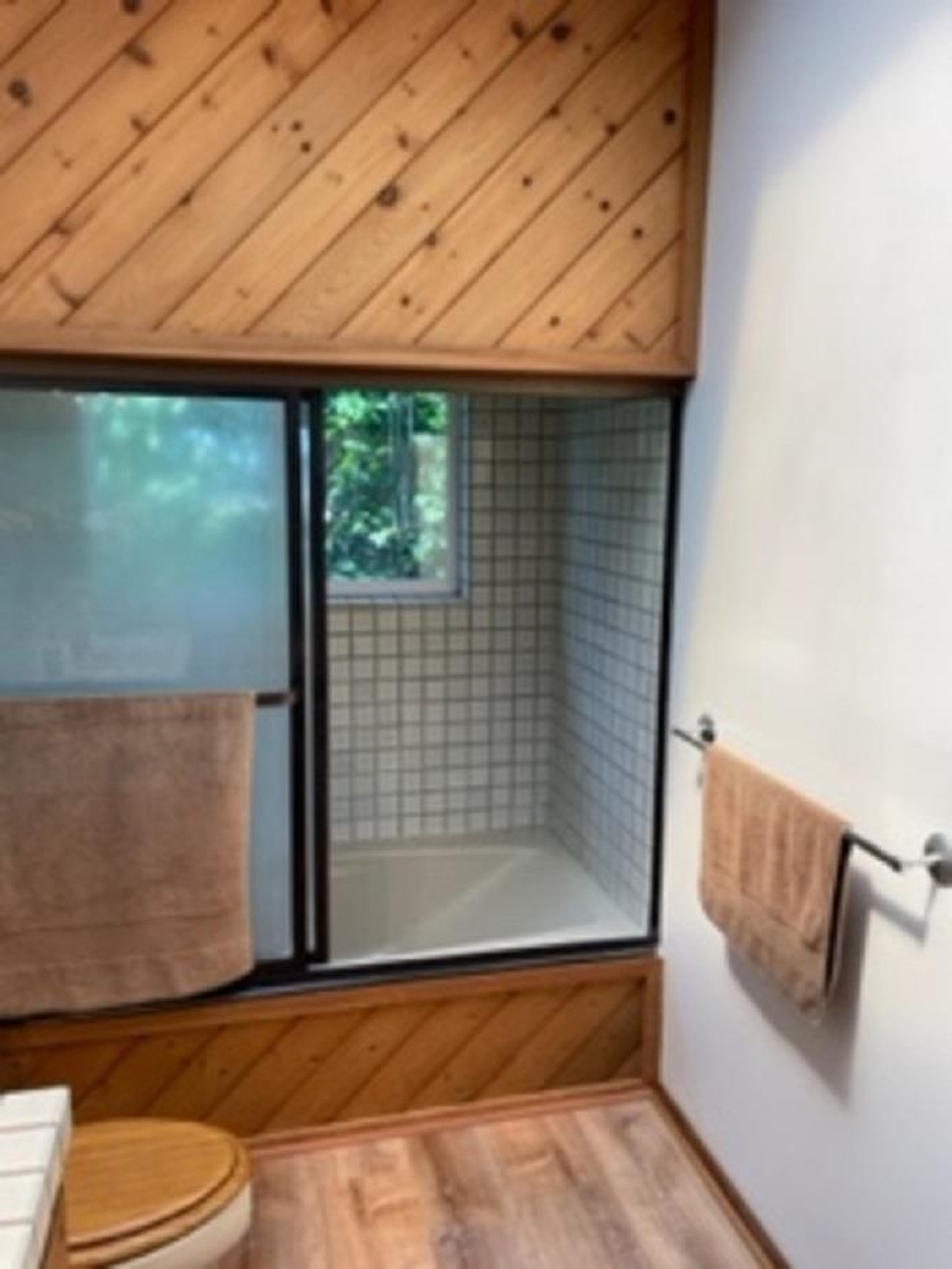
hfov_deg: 53.1
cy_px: 634
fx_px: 953
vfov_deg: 67.3
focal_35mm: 26
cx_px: 476
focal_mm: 4.2
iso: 40
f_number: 1.6
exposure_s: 1/120
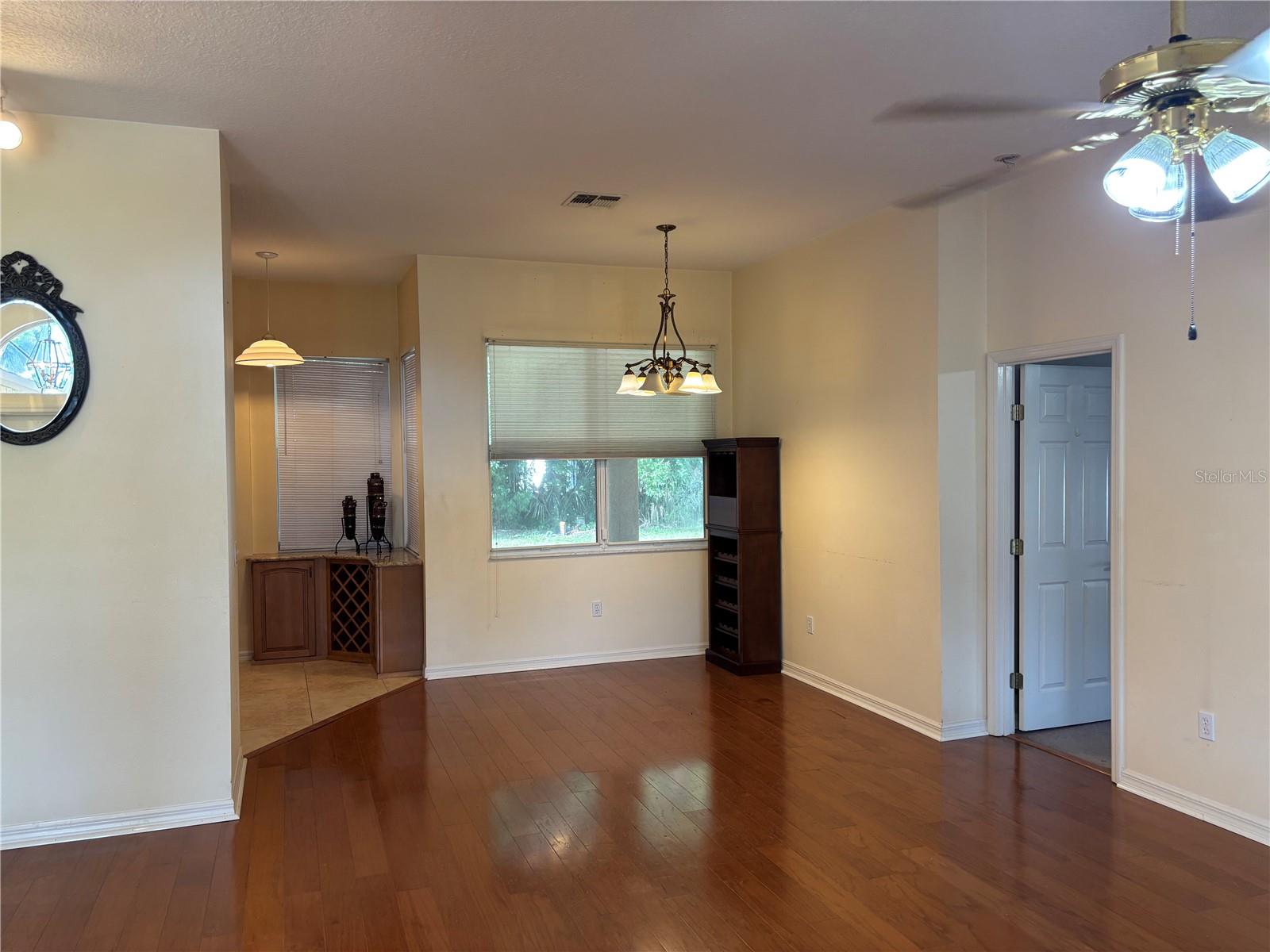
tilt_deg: -1.2
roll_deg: -0.1
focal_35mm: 26
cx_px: 635
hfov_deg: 67.3
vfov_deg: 53.1
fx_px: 954
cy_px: 476
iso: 100
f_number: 1.6
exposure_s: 1/60
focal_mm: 5.96
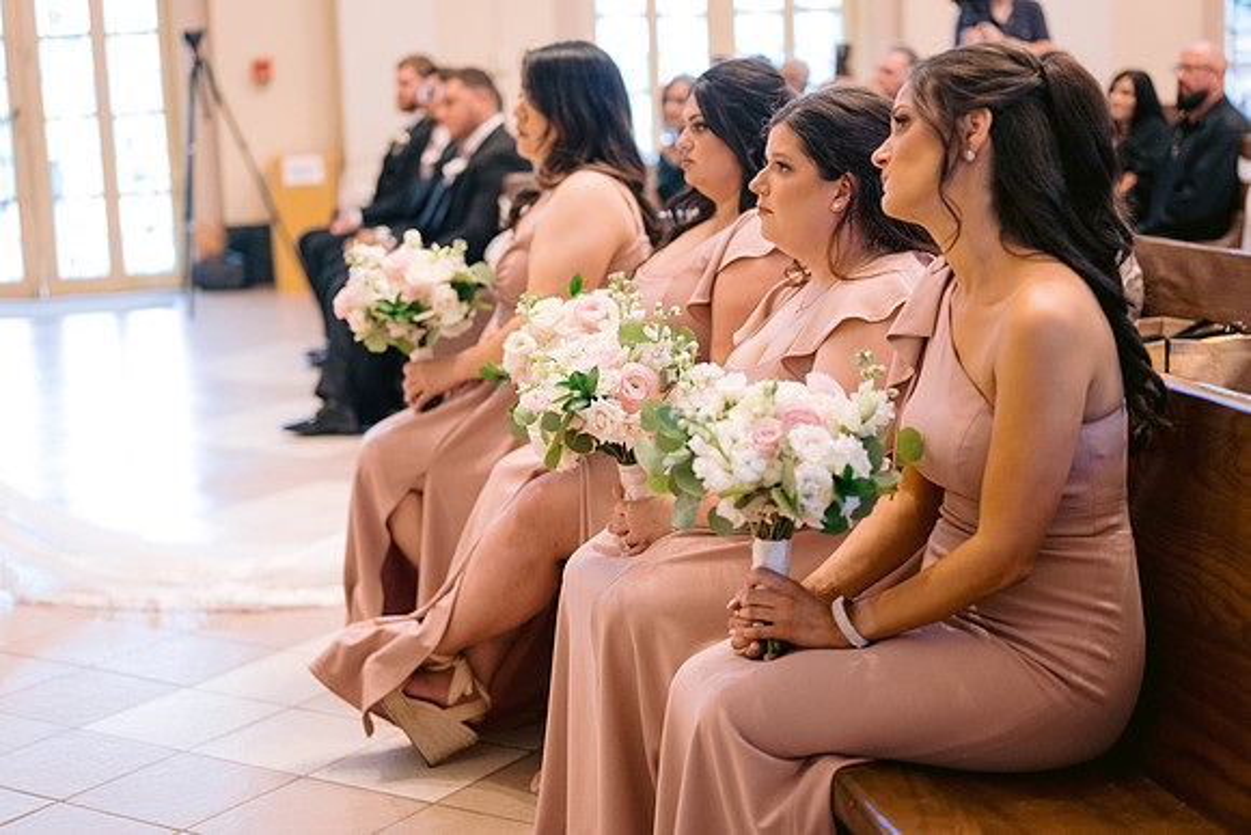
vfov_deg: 24.4
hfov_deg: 35.9
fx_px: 1933
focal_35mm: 56
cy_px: 415
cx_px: 610
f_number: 2
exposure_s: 1/160
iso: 1600
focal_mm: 50
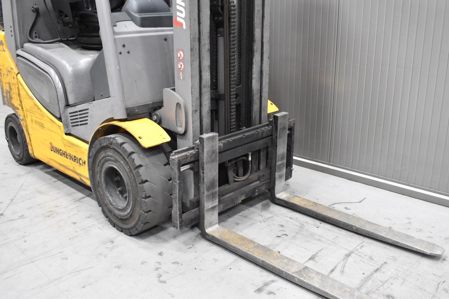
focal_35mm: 34
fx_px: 430
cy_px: 150
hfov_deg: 55.1
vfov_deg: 38.4
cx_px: 224
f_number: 5
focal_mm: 23
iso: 1600
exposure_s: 1/25
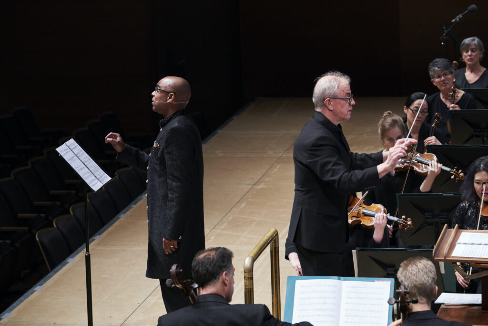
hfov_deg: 12.2
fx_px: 2277
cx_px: 244
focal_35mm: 168
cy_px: 163
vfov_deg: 8.2
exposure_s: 1/160
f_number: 6.3
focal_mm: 168
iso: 3200
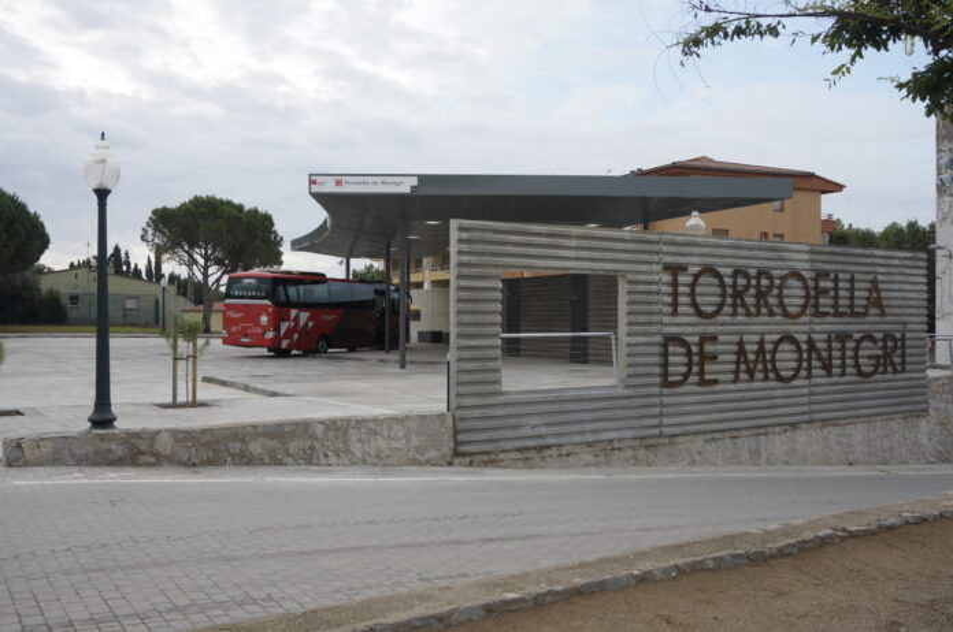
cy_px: 316
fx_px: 912
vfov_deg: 38.3
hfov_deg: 55.2
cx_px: 476
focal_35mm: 34
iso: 100
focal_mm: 23
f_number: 6.3
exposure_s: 1/80
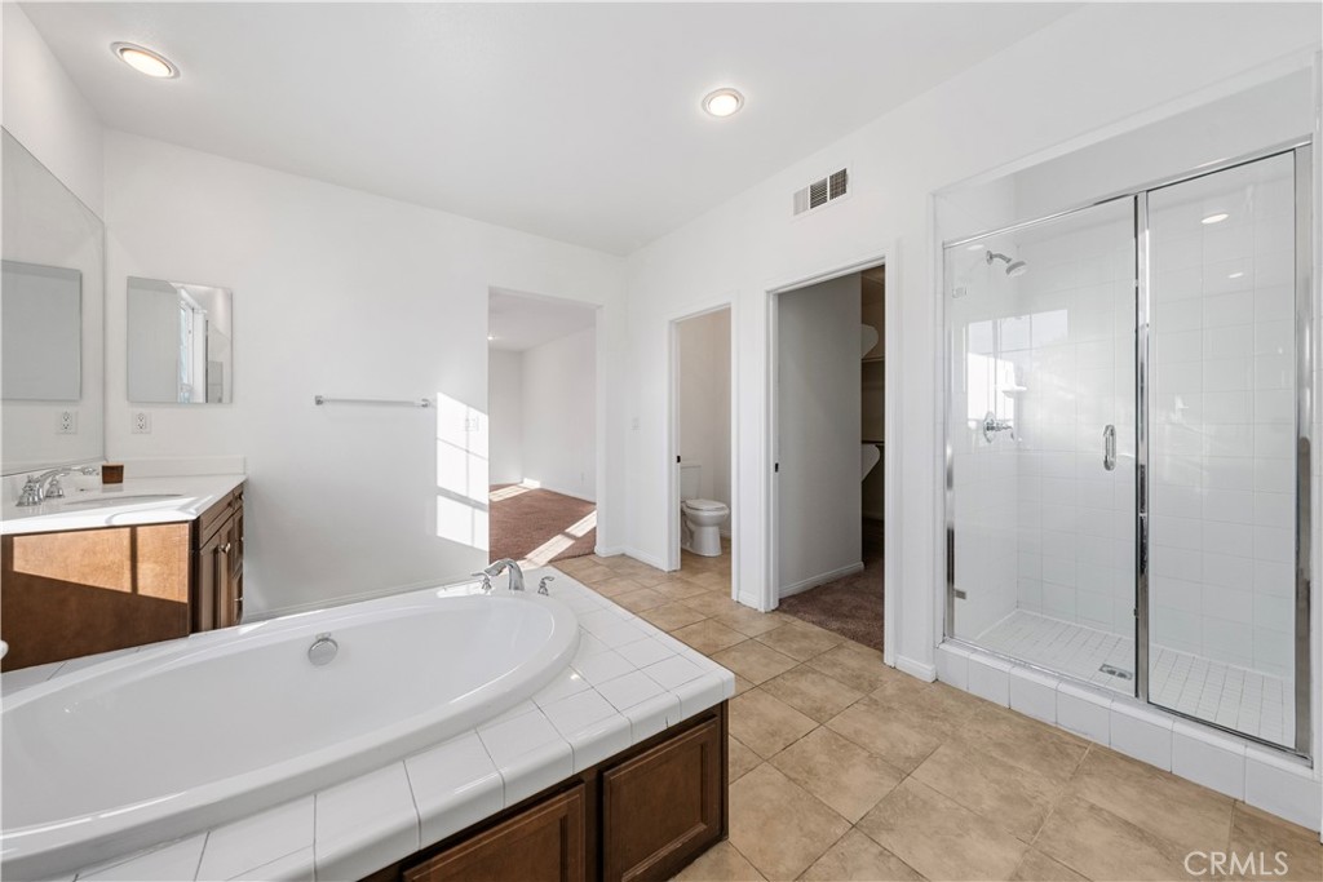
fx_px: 441
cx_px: 662
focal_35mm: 12
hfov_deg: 112.6
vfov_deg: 90.0
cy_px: 441
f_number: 8
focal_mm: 12
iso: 800
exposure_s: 1/60
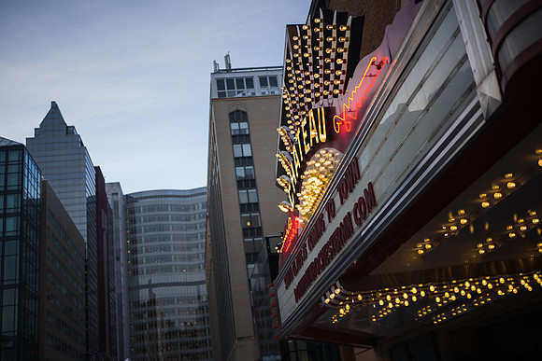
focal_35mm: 37
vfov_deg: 36.1
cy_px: 190
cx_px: 257
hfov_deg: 52.0
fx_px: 555
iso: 64
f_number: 1.8
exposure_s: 1/250
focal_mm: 35
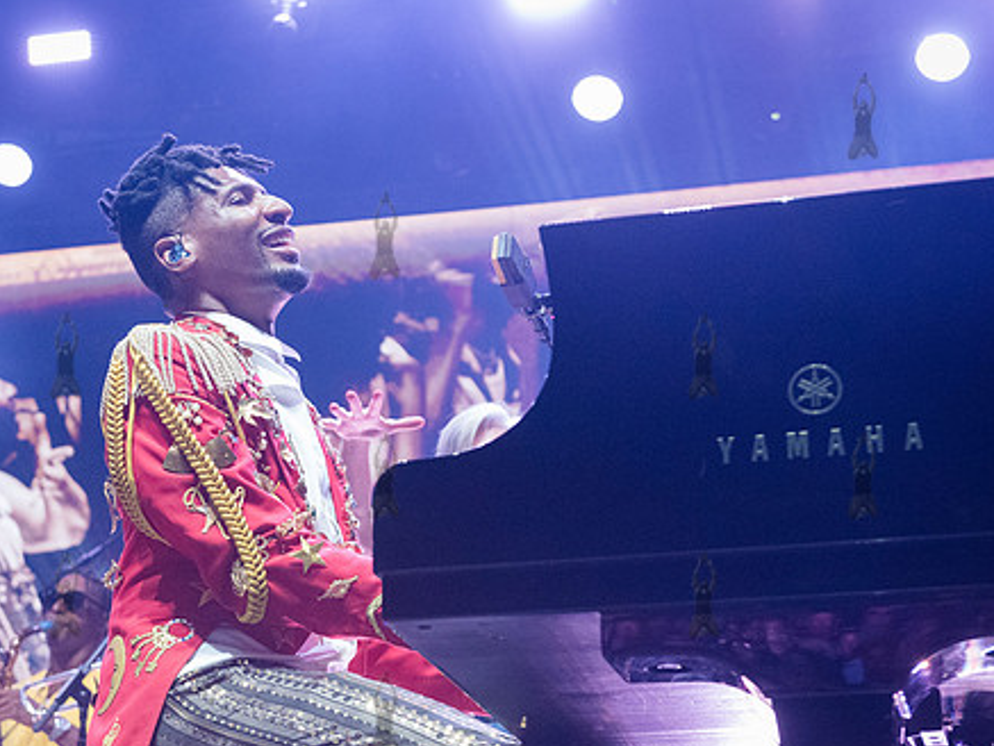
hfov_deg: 22.9
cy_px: 472
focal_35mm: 85
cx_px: 289
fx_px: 2441
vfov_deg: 17.3
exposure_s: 1/640
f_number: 4
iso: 6400
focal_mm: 56
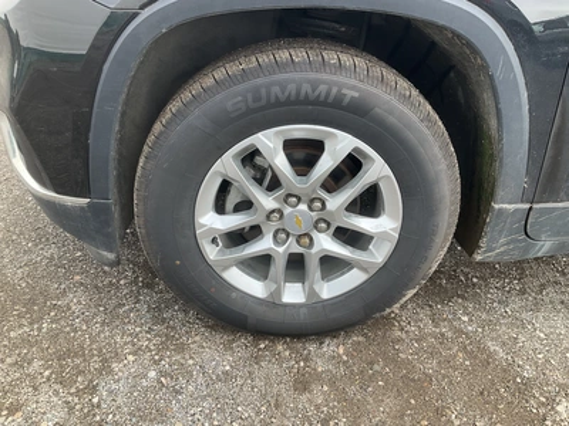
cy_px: 213
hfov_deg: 61.7
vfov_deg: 48.2
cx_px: 284
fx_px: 477
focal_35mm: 29
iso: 25
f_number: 1.8
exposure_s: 1/342
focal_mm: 3
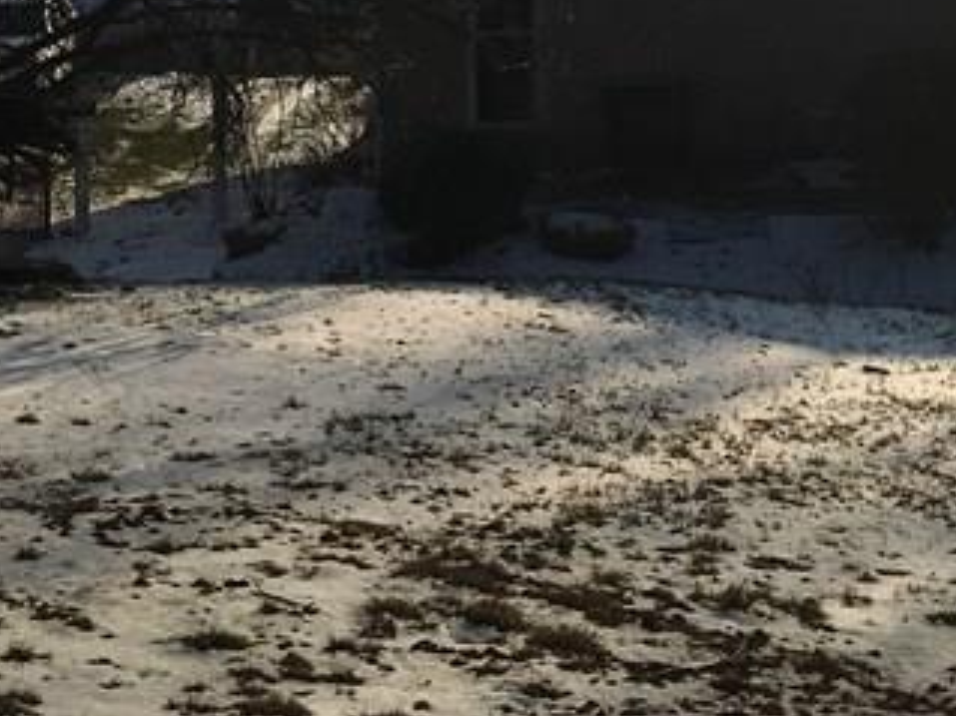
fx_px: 2567
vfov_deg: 14.8
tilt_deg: +1.0
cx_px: 839
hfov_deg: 20.7
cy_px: -336
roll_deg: +1.2
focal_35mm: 93
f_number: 2.2
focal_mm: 4.15
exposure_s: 1/5917
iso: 25
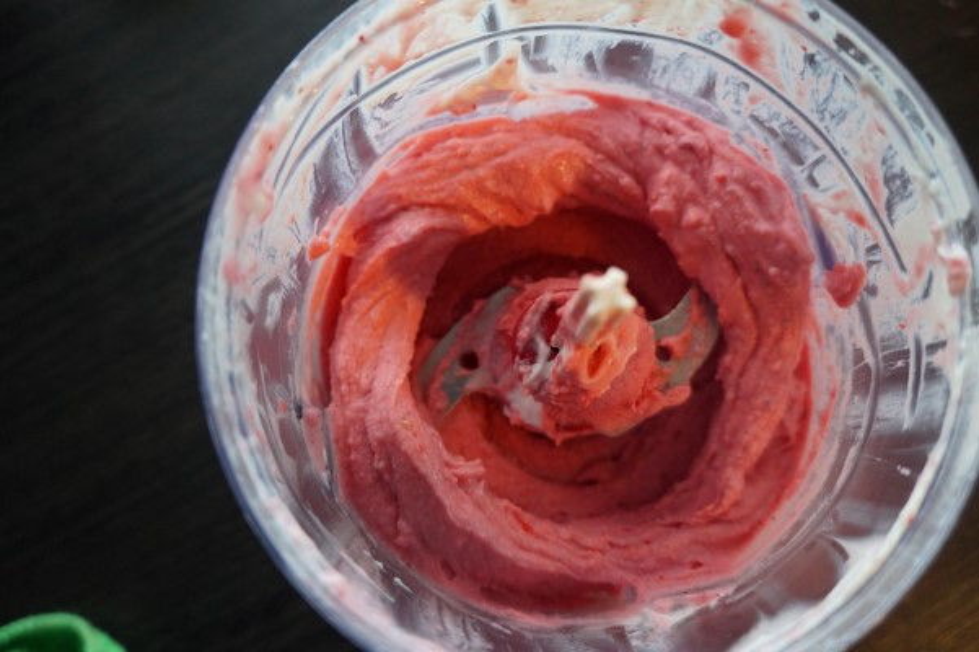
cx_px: 490
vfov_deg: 43.6
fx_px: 815
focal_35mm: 30
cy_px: 326
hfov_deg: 62.0
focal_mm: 20
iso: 800
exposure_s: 1/160
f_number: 4
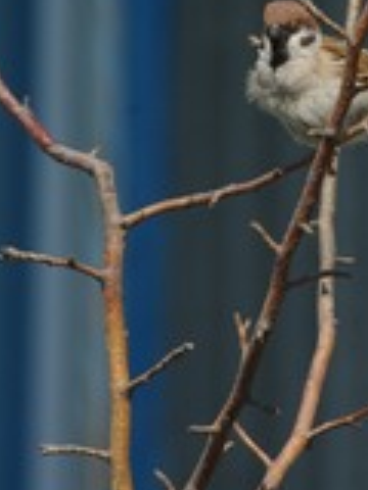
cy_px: 83
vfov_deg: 1.8
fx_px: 15748
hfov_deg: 1.3
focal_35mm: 1111
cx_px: 304
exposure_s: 1/500
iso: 200
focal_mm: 300
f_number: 8
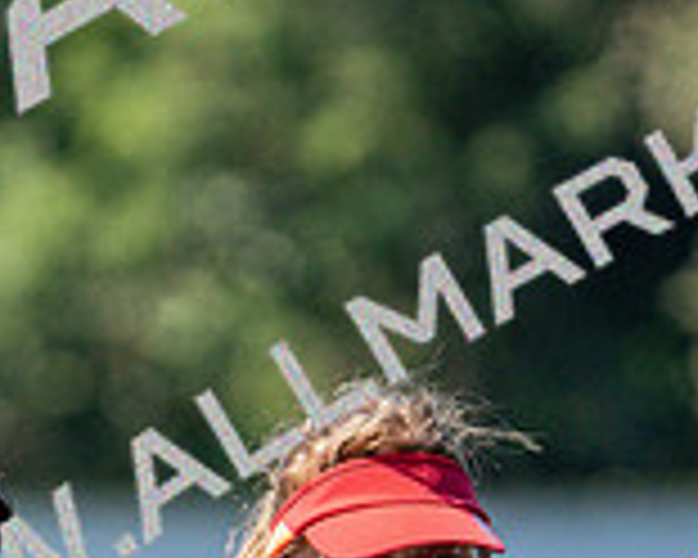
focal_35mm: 1377
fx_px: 28446
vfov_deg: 1.1
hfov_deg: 1.4
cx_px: 248
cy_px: 772
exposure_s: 1/2000
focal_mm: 391
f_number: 6.3
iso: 320
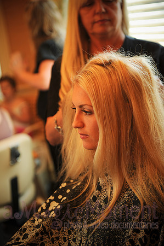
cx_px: 82
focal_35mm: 70
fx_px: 479
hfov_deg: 19.4
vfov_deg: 28.9
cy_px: 123
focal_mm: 70
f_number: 2.8
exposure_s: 1/125
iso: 400
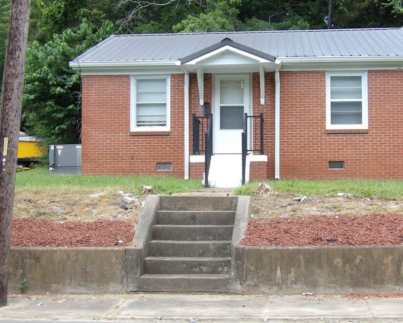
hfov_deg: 36.6
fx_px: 608
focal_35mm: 51
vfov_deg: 29.7
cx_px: 223
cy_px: 155
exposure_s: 1/150
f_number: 3.8
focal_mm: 8.2
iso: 100
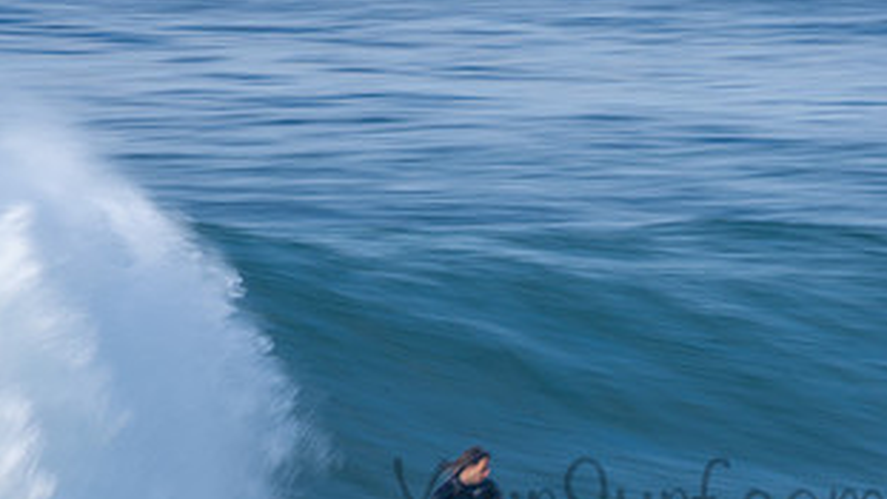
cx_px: 687
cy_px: 478
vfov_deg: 0.8
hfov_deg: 1.5
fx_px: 34459
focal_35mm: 1465
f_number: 22
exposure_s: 1/30
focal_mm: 500
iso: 100
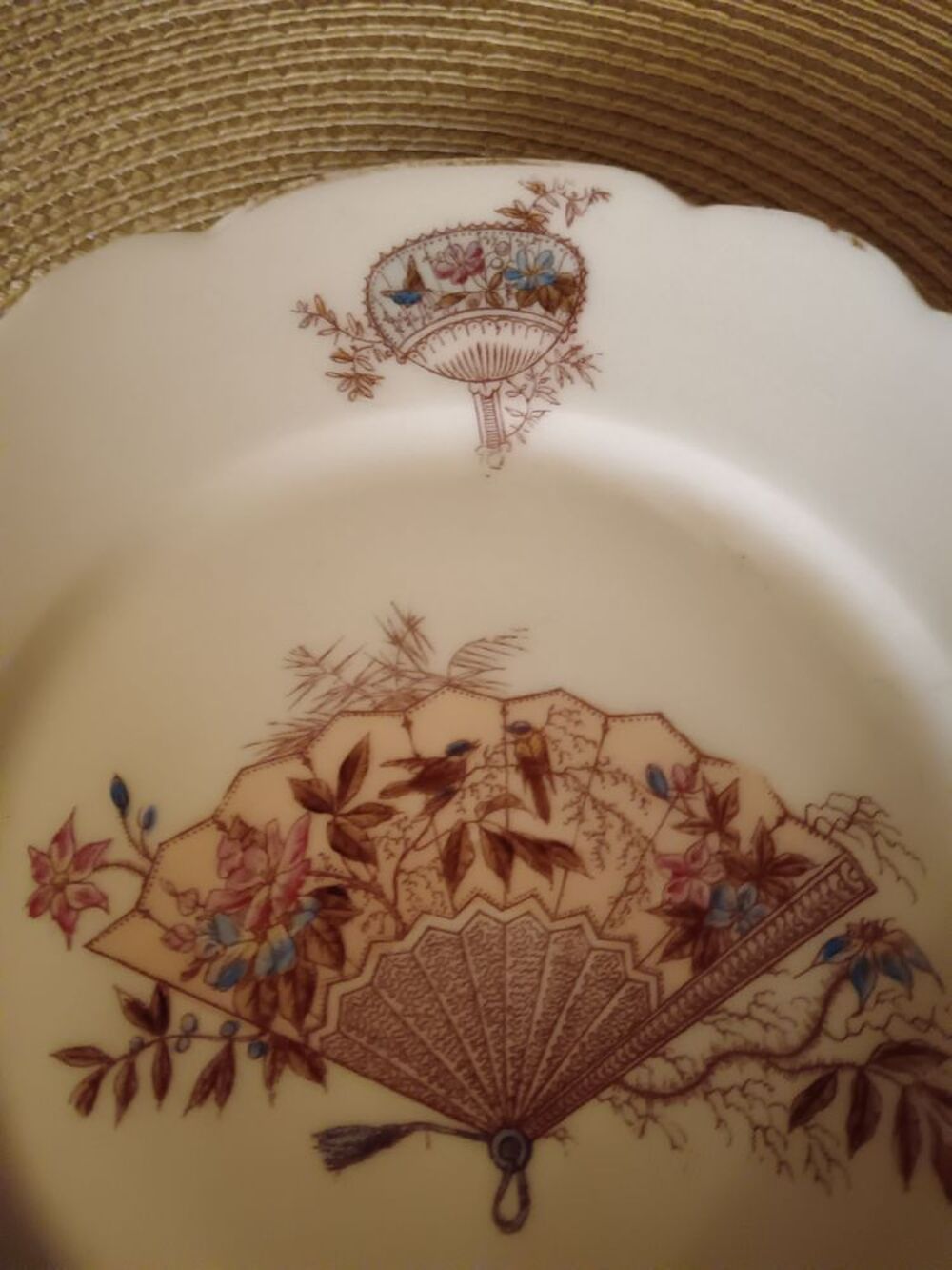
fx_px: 990
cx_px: 476
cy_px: 635
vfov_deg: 65.3
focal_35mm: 27
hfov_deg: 51.4
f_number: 1.9
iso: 5131
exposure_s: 1/33.3
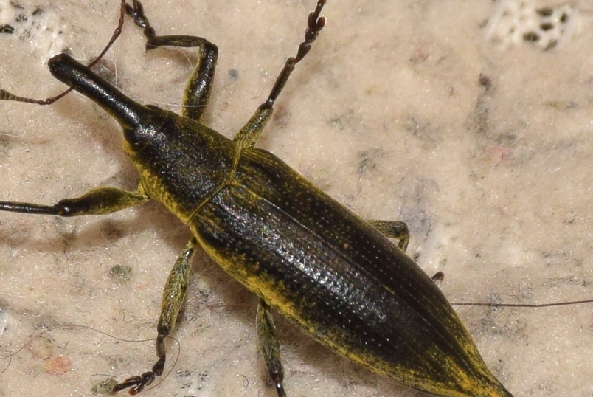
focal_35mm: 250
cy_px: 203
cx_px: 245
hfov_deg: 8.2
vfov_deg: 5.5
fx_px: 4122
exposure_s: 1/160
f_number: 14
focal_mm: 140
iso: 500
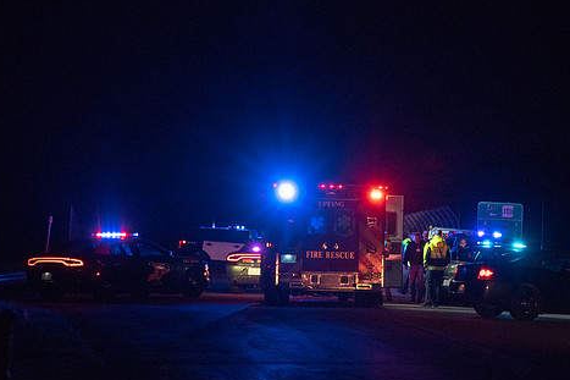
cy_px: 213
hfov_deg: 10.0
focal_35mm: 205
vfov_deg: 6.7
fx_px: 3245
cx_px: 338
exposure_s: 1/400
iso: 2000
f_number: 4.5
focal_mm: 110
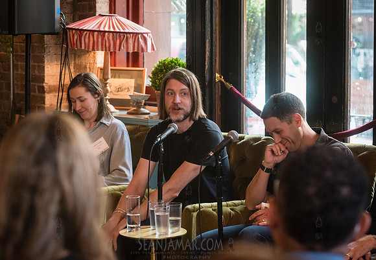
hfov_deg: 18.8
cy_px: 124
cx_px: 192
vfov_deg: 13.0
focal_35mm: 108
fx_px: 1138
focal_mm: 100
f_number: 4.5
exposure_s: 1/200
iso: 5000
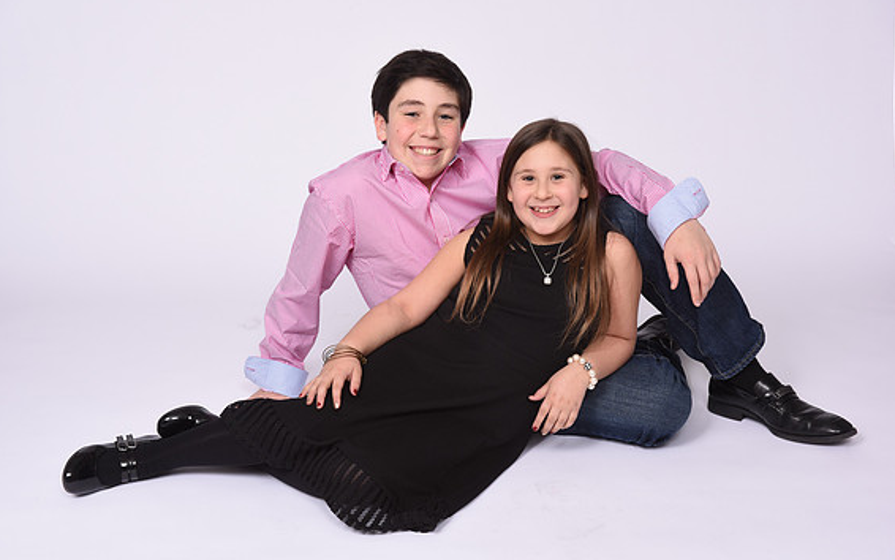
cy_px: 297
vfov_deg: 27.4
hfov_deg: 42.6
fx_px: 1147
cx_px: 441
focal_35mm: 47
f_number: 11
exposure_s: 1/160
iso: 320
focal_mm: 45
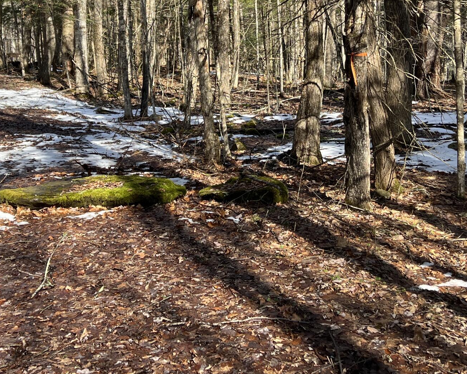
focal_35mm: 58
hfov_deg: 32.4
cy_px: 63
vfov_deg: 25.7
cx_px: 205
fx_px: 802
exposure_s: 1/982
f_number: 1.5
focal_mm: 5.7
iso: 50
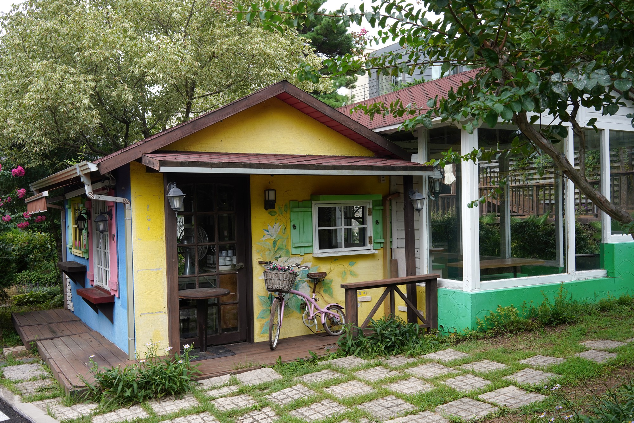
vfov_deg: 37.9
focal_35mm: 35
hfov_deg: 54.4
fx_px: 616
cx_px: 317
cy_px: 212
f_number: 13
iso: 400
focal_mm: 35
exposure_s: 1/100
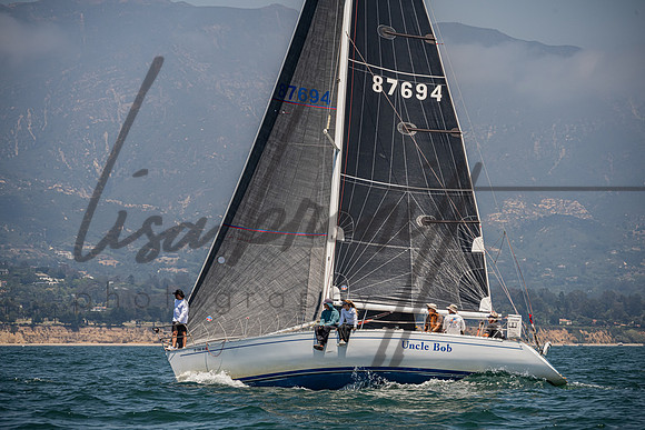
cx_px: 322
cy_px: 215
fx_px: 3811
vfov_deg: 6.5
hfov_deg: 9.7
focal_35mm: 213
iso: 500
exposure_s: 1/2000
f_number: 8
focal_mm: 210
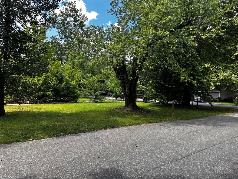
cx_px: 119
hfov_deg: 71.6
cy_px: 90
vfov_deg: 56.8
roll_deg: -0.2
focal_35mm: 24
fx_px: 165
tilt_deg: -0.7
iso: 80
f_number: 1.78
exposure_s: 1/630
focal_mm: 6.86
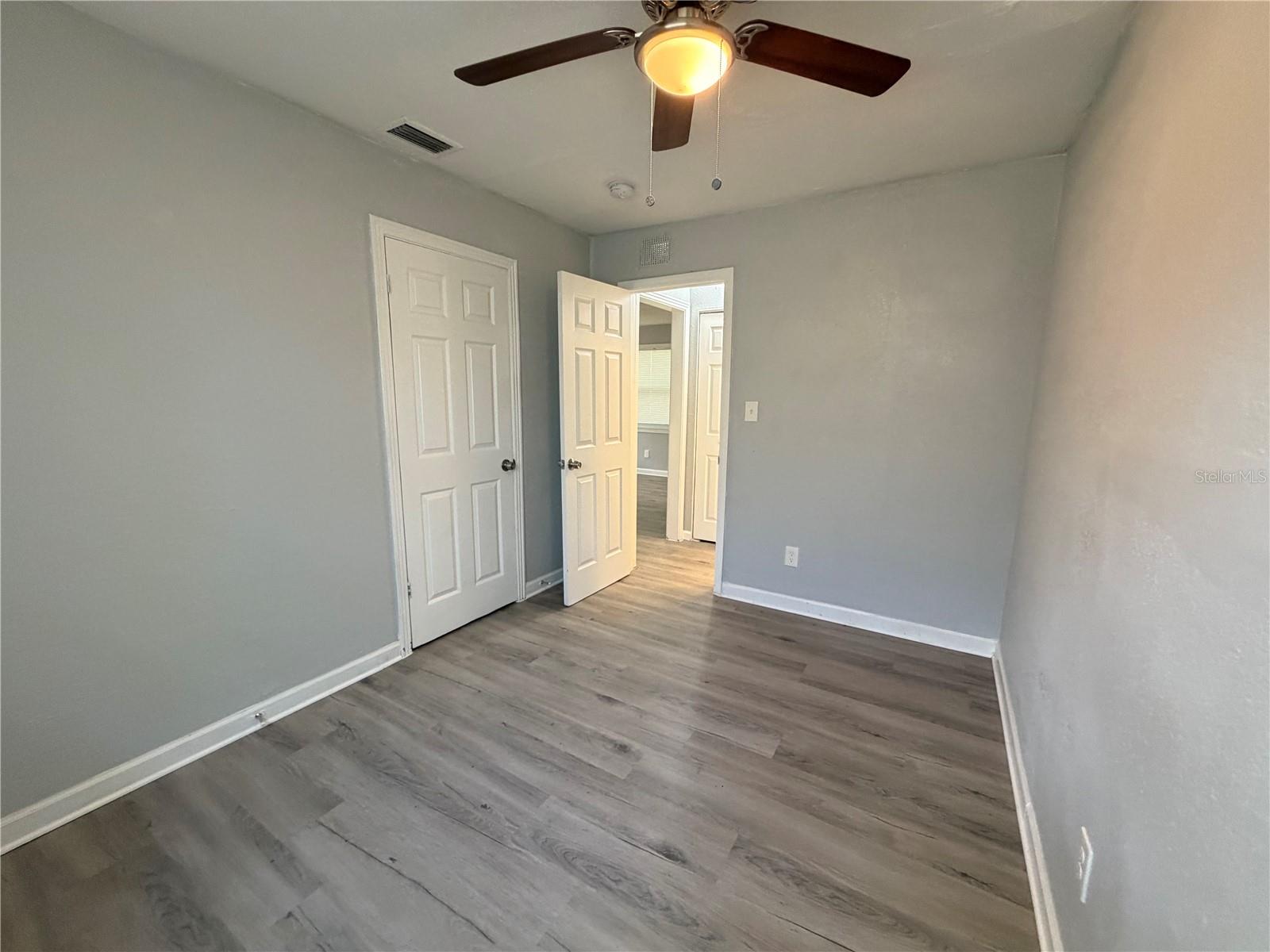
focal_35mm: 14
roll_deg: -0.3
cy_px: 476
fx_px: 514
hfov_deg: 102.1
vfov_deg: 85.7
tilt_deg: -7.8
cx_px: 635
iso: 320
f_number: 2.2
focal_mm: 2.22
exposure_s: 1/60
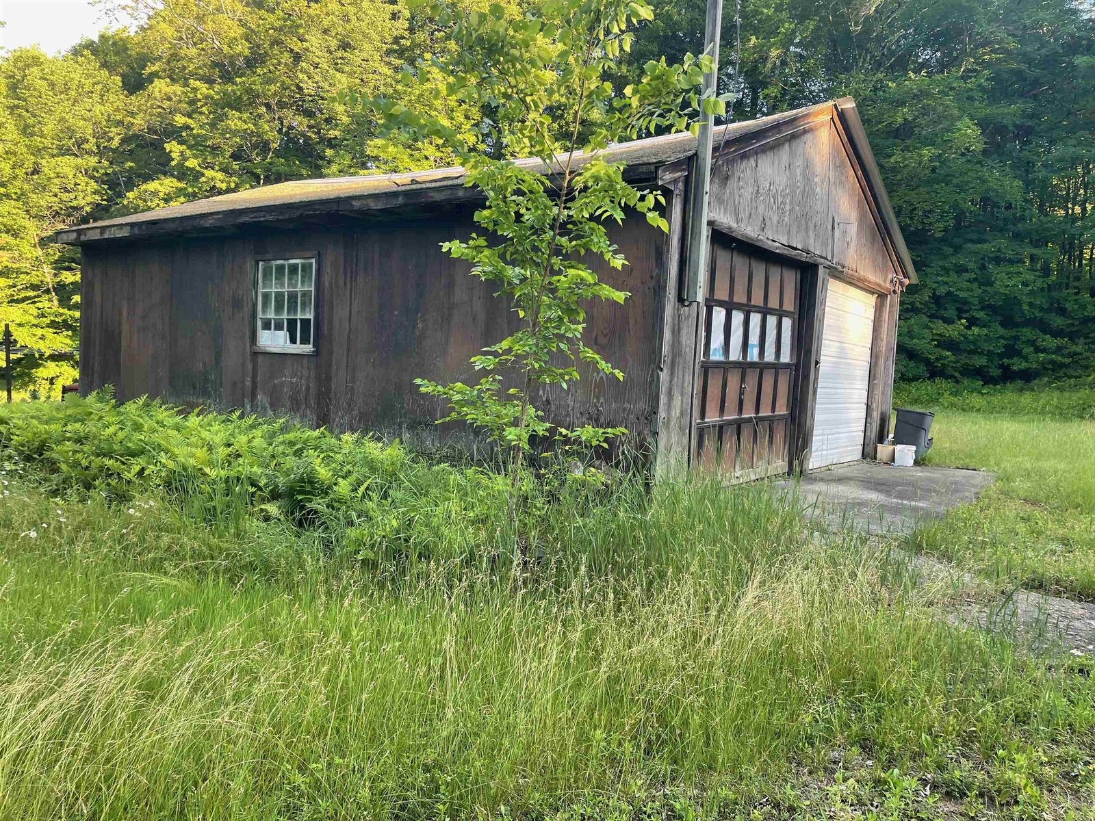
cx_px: 548
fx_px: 822
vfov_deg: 53.1
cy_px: 410
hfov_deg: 67.3
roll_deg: -3.0
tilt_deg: -3.7
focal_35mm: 26
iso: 40
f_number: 1.6
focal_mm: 4.2
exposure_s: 1/121
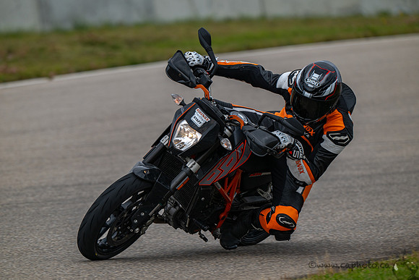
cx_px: 210
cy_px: 140
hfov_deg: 4.6
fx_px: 5238
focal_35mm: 450
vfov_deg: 3.1
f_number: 6
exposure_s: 1/1250
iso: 200
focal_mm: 450
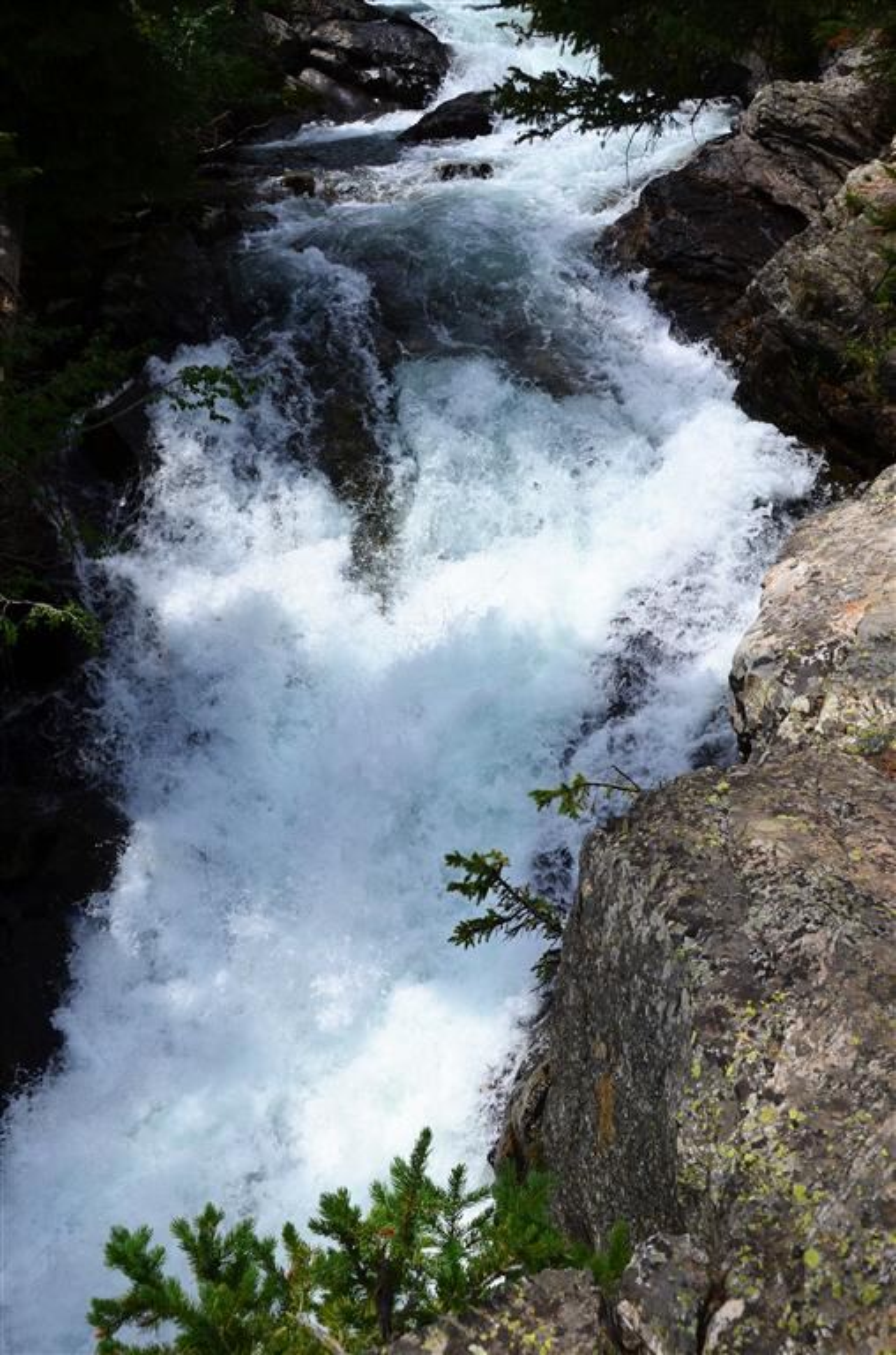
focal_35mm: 33
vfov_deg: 57.3
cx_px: 448
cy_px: 678
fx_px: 1239
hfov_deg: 39.8
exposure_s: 1/400
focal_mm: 22
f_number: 10
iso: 200
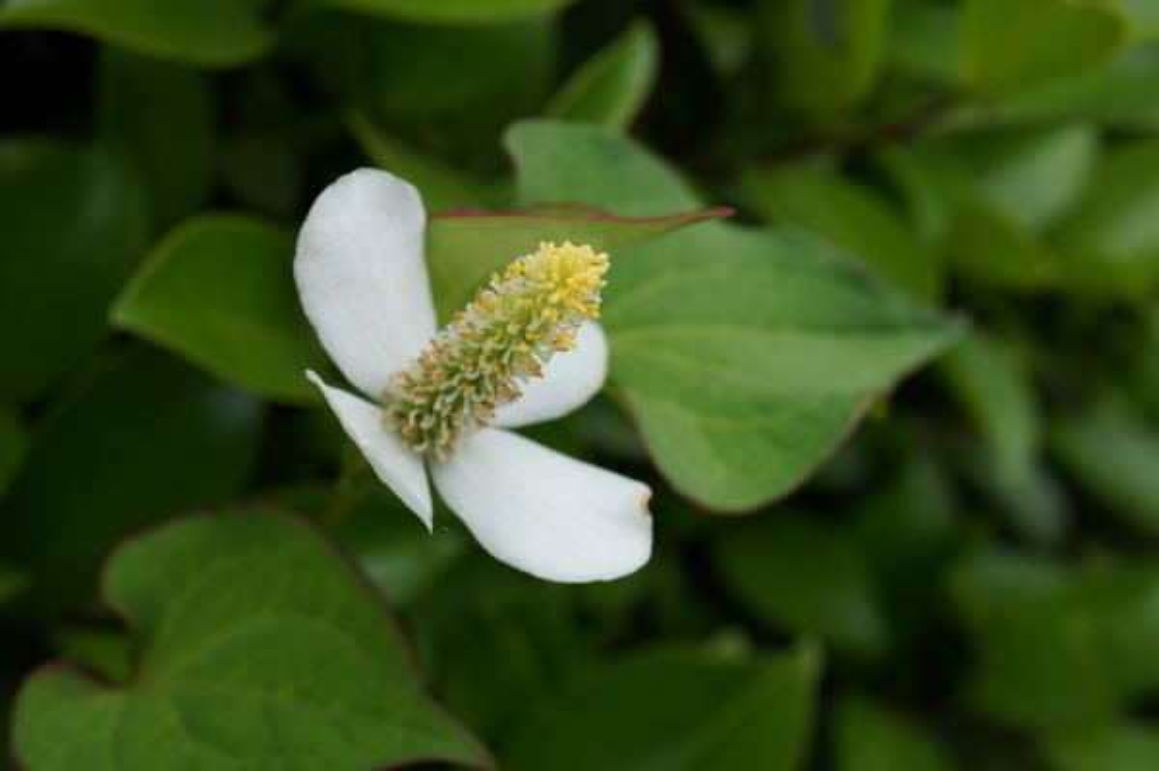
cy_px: 386
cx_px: 580
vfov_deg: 29.8
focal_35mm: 45
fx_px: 1448
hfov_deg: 43.6
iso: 100
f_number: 9
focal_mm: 30
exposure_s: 1/40
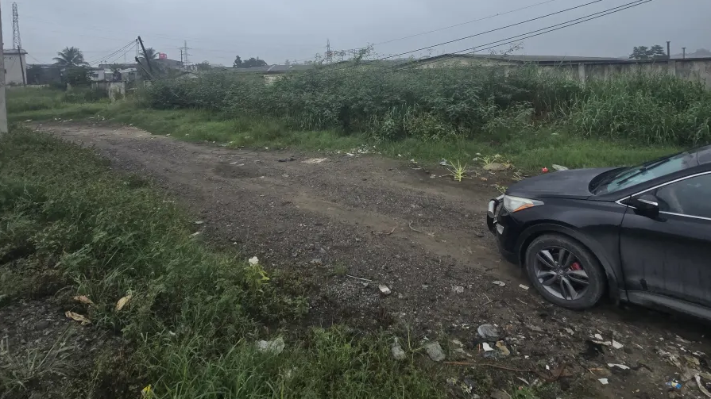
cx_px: 355
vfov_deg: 54.4
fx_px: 358
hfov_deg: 89.6
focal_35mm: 19
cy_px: 81
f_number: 2.2
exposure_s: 1/2430
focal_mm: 2.2
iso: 50
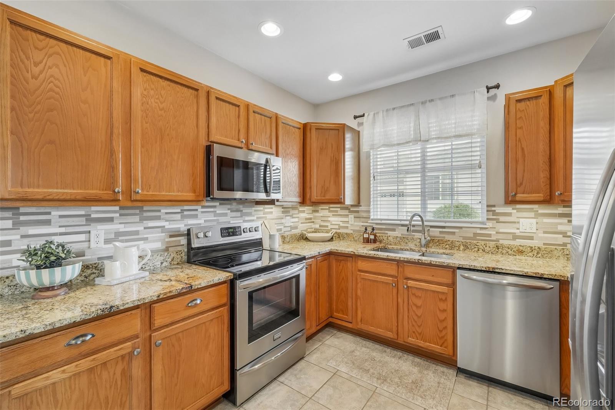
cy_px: 205
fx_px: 256
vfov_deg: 77.3
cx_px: 308
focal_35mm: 15
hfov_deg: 100.4
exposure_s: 1/8
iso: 800
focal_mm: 10
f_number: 8
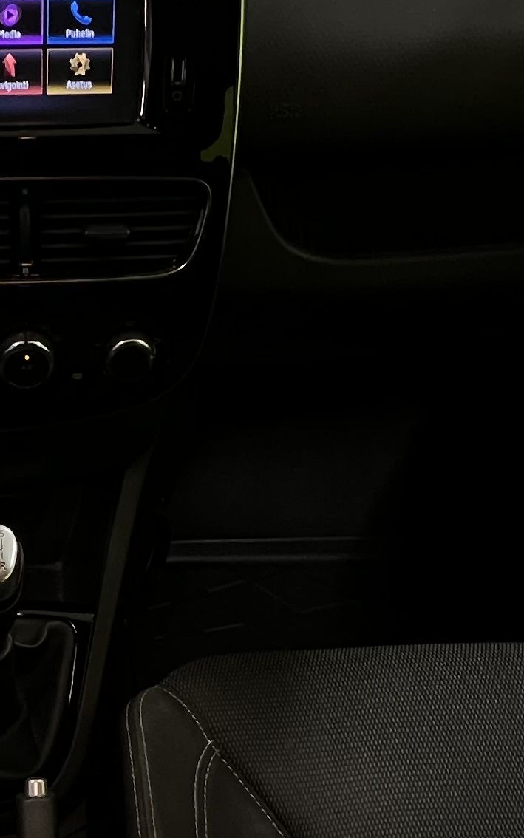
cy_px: 734
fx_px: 1119
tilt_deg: -52.4
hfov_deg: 25.0
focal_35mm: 49
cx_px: -6
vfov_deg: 38.6
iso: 320
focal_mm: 1.57
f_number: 1.8
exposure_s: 1/50
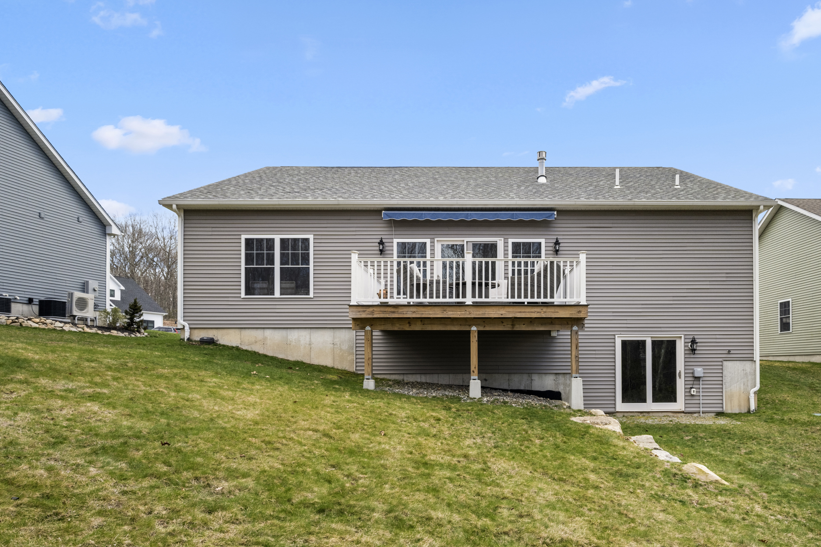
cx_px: 477
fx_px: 547
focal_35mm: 24
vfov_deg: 52.3
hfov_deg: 73.2
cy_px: 358
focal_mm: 18
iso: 320
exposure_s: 1/125
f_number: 9
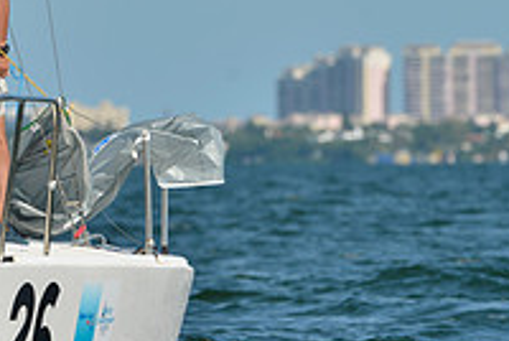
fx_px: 12291
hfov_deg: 2.4
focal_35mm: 868
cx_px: -84
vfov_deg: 1.6
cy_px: 134
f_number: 7.1
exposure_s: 1/1000
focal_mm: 300
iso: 200
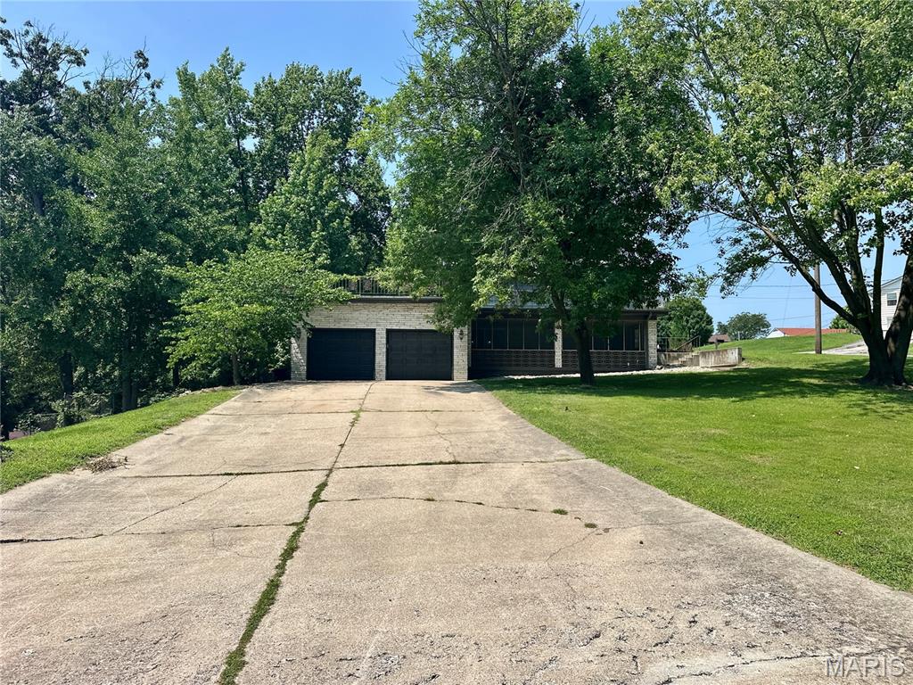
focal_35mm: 24
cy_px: 342
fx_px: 633
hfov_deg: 71.6
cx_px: 456
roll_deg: +1.8
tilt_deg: +3.7
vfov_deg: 56.8
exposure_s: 1/4762
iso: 80
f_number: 1.78
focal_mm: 6.86
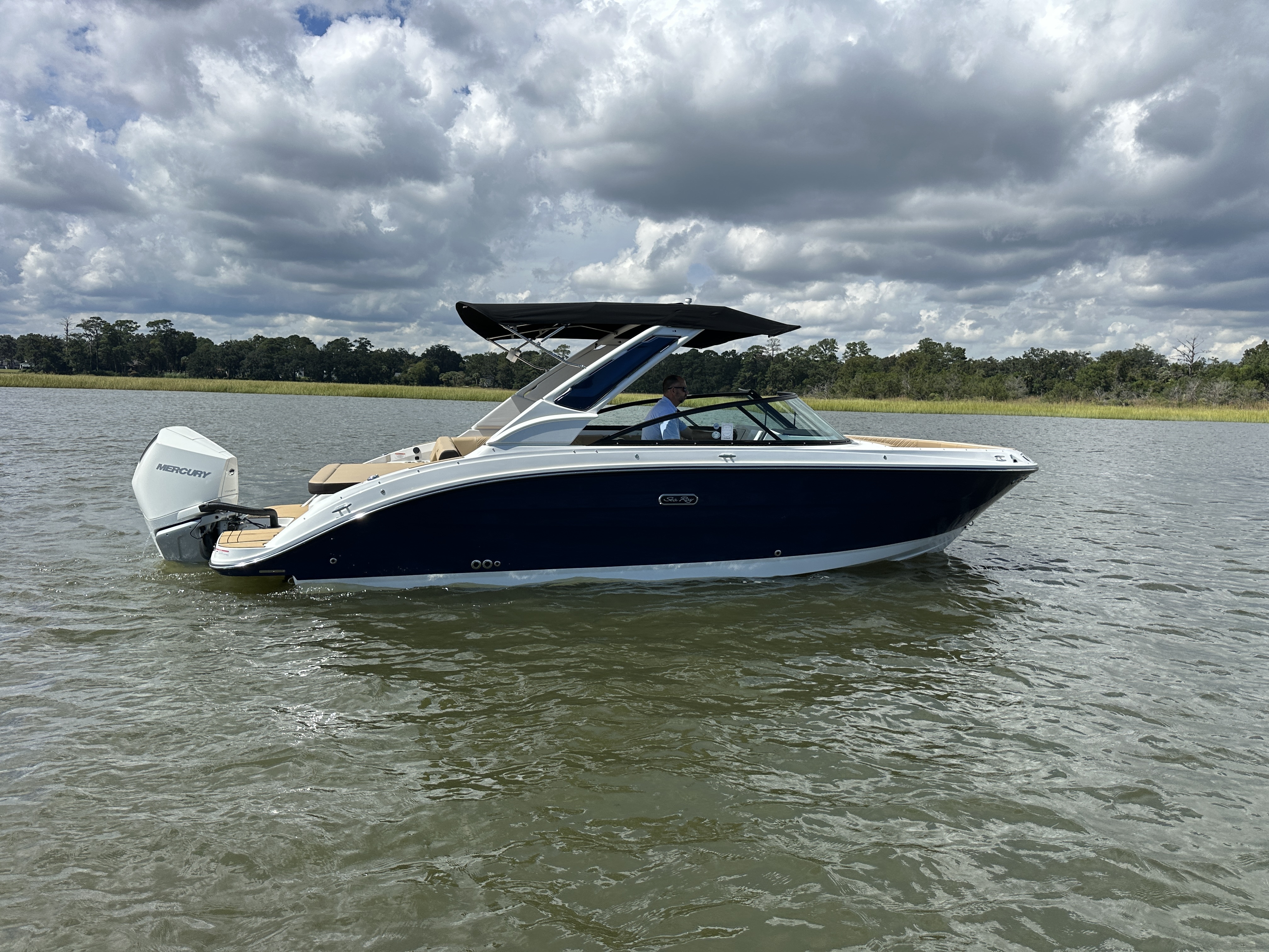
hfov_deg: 71.6
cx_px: 634
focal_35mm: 24
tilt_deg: -4.7
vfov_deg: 56.8
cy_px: 476
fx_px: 880
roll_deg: -1.9
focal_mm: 6.86
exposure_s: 1/7042
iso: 80
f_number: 1.78
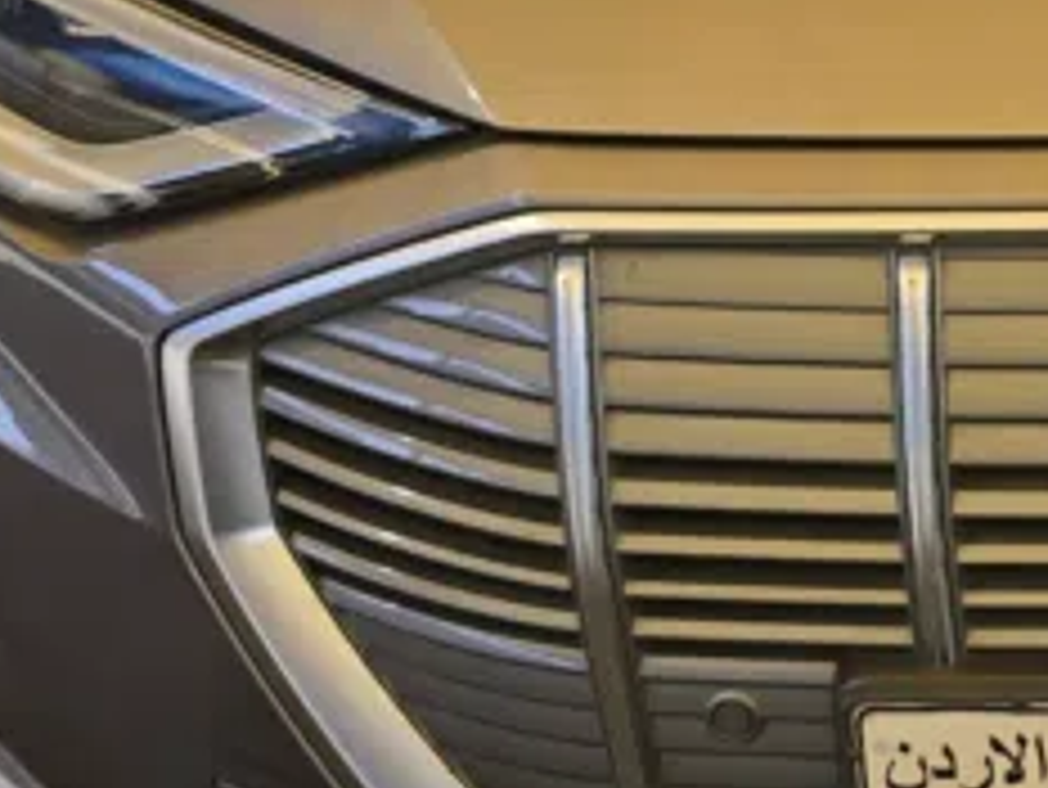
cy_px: -279
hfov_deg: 18.2
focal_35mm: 101
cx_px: 1345
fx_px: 3059
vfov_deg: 14.0
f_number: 1.7
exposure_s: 1/201
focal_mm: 6.3
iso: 12
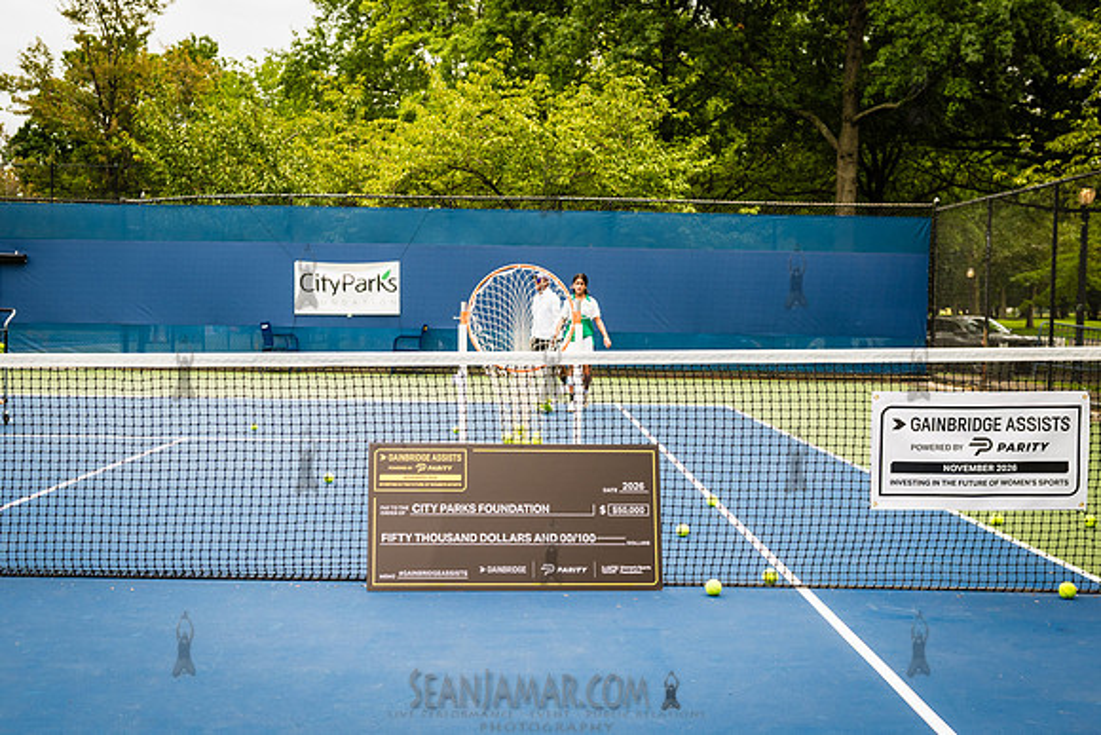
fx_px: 1383
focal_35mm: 45
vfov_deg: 29.7
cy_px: 408
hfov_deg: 43.4
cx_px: 533
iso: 400
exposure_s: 1/640
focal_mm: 38
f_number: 4.5
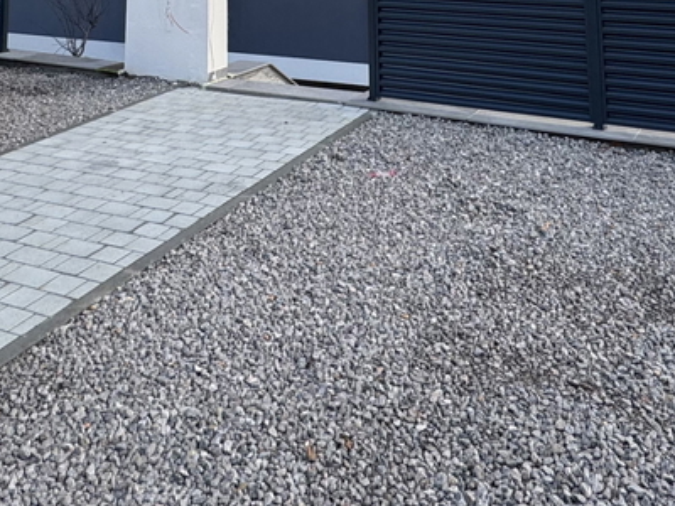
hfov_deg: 44.8
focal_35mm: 42
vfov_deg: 27.0
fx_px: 819
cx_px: 327
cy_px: -201
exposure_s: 1/253
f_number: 2.2
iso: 40
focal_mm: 2.22
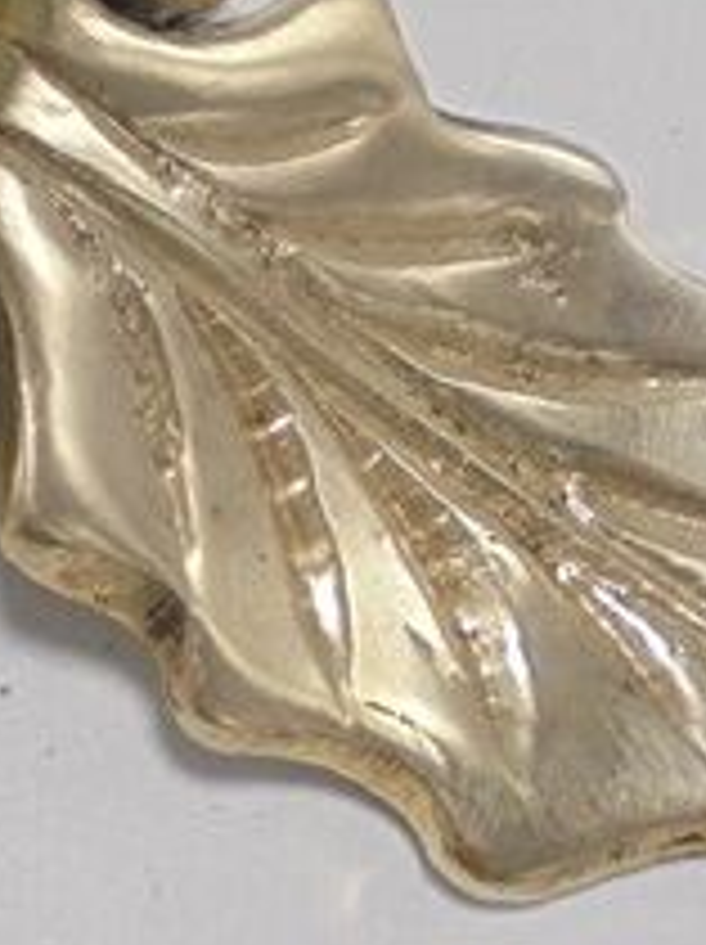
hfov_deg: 9.9
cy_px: -198
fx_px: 3978
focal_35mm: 146
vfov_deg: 13.2
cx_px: -281
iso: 100
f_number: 4
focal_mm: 6.1
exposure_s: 1/50
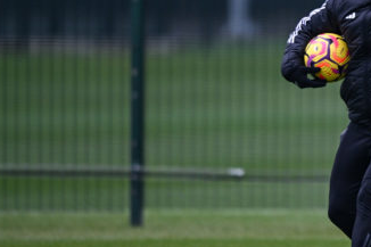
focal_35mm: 1290
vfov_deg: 1.1
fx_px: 13287
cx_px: 376
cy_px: 65
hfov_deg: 1.6
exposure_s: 1/800
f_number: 4
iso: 1250
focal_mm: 560
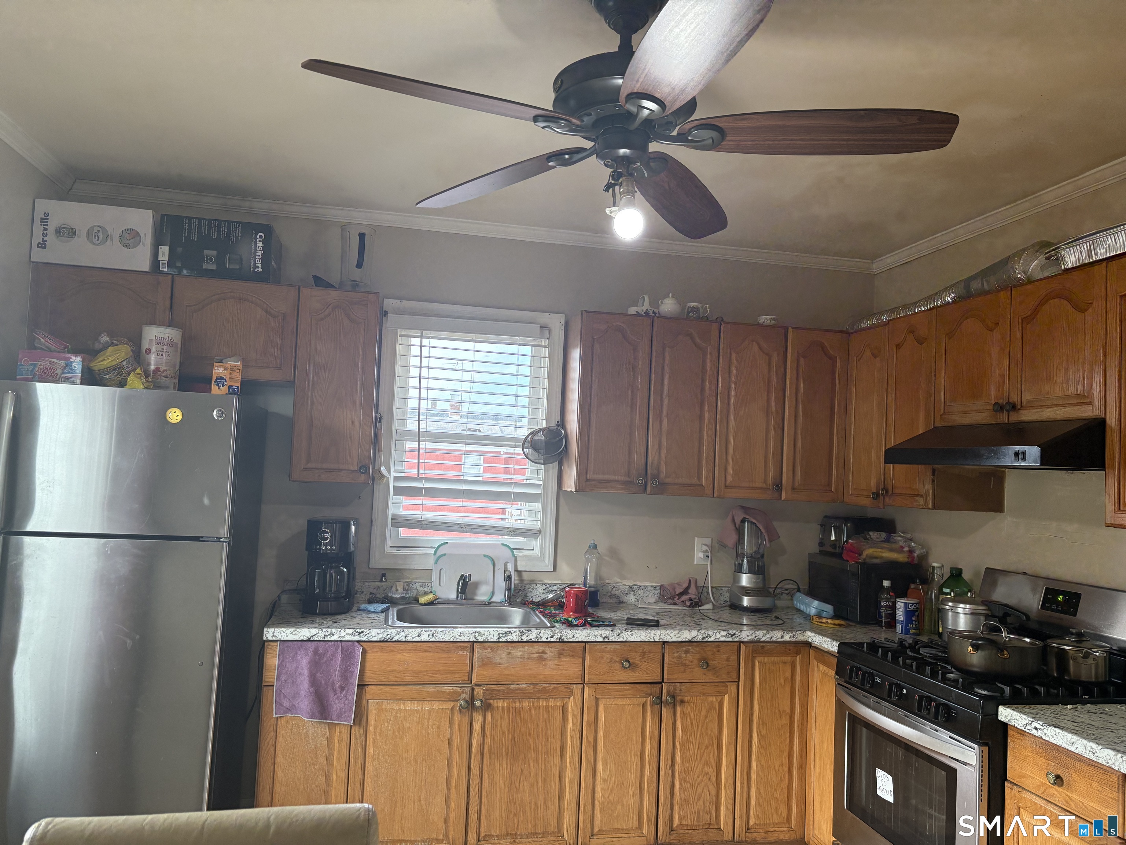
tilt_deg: +2.8
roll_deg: -2.8
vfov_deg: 53.1
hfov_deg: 67.3
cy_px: 422
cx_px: 563
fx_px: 846
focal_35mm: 26
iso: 160
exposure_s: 1/120
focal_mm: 5.96
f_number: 1.6
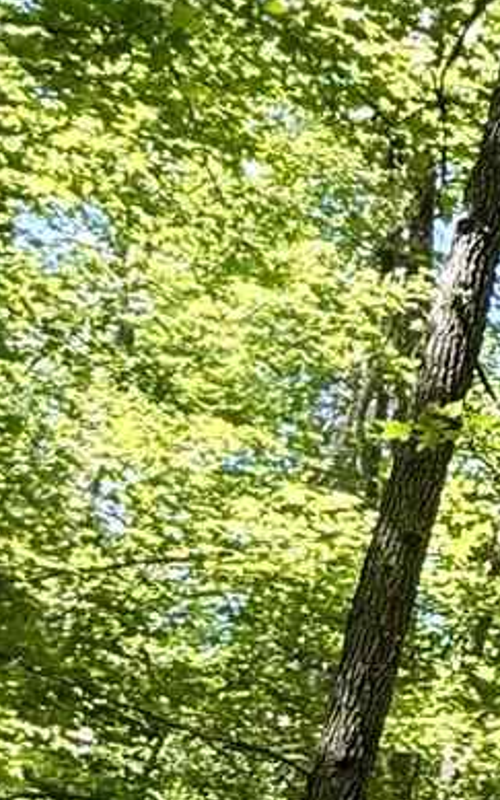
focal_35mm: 88
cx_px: 1407
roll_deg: +0.3
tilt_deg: +17.4
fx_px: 1919
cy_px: 810
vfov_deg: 22.6
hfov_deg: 10.9
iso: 50
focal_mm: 2.22
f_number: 2.2
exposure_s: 1/122
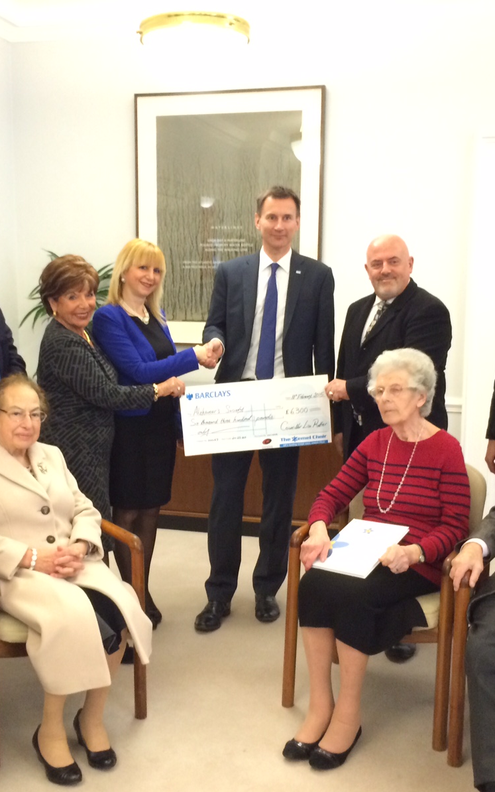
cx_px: 216
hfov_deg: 30.5
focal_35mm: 42
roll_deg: +0.0
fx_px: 906
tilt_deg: -6.6
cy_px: 403
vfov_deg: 47.2
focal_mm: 4.15
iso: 320
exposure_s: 1/20
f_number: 2.2
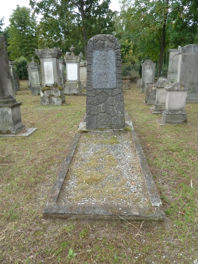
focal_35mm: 25
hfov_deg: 54.9
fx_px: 191
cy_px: 132
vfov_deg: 69.4
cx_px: 99
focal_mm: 4.1
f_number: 3.3
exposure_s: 1/200
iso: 160
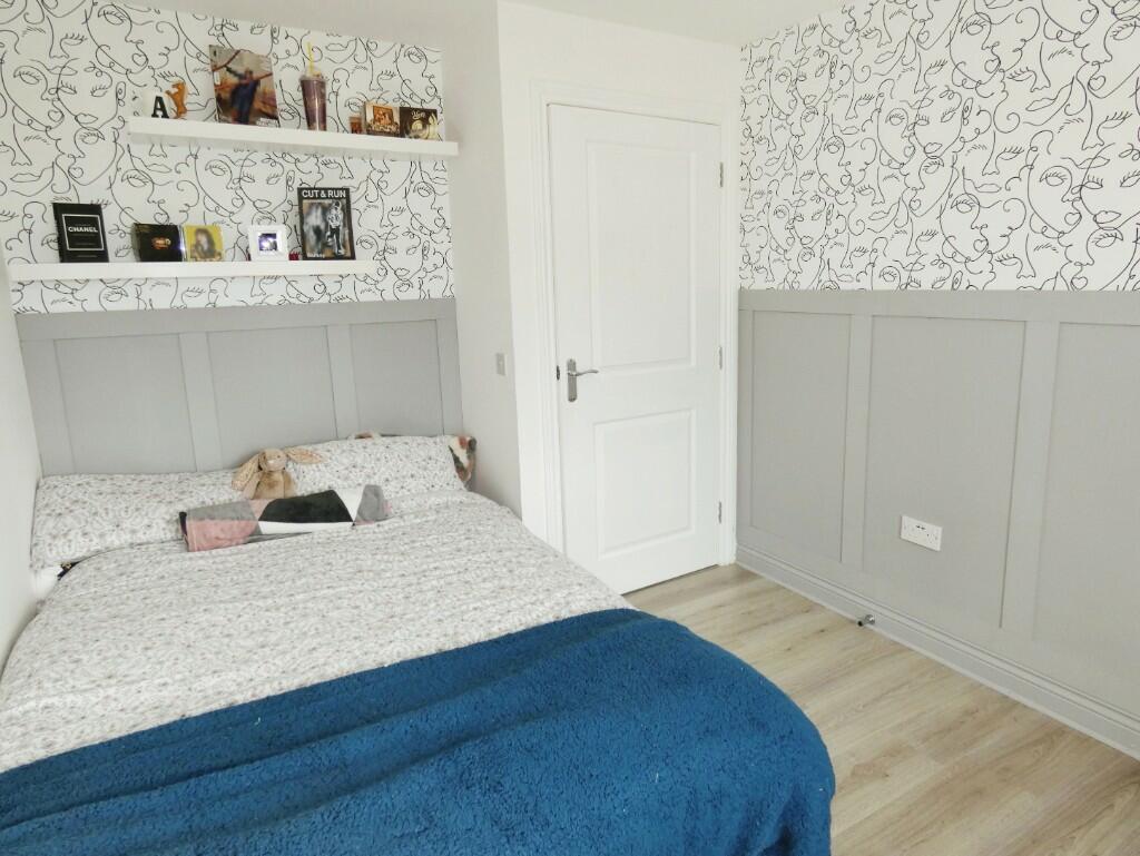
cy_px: 428
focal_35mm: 20
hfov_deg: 81.7
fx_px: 659
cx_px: 570
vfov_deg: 66.0
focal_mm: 3.6
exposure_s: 1/60
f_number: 2.8
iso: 80
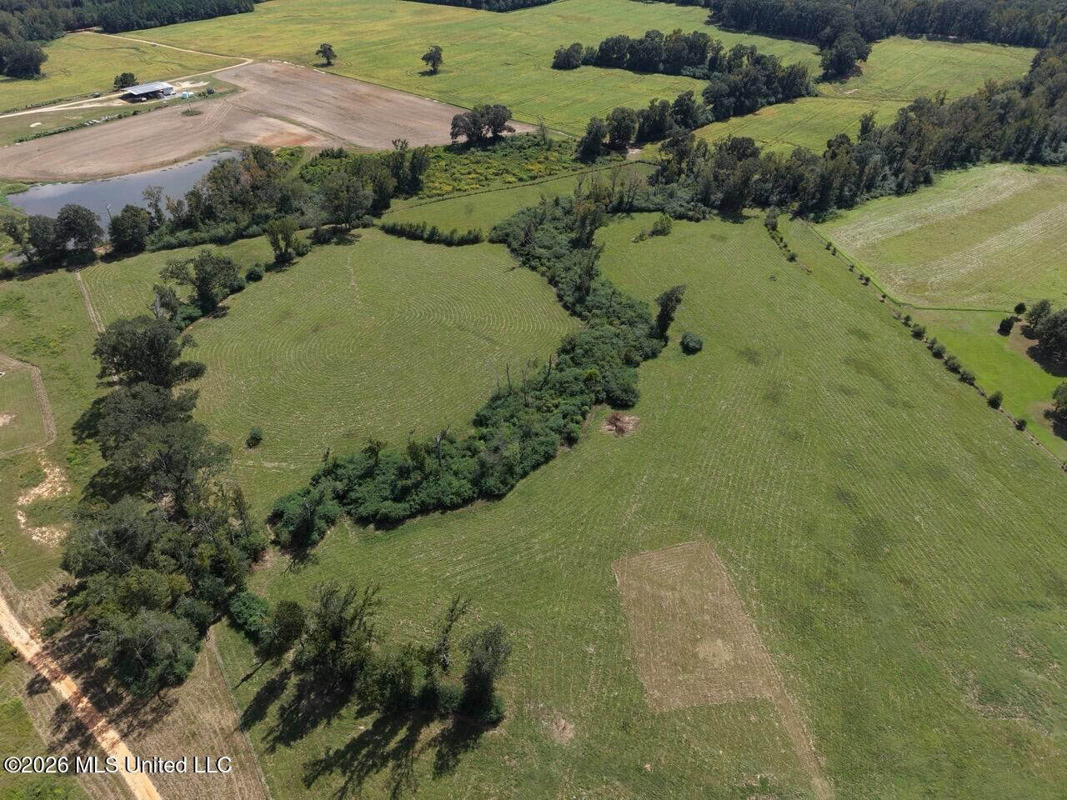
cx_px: 534
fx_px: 740
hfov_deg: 71.6
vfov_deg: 56.8
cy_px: 400
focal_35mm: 24
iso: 100
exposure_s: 1/2500
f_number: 1.8
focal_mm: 8.7
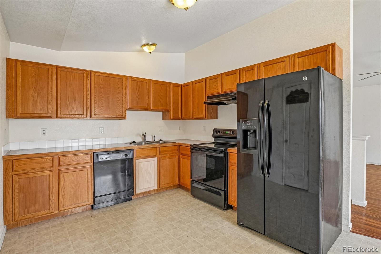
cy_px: 127
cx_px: 190
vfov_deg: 72.0
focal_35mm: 16
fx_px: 175
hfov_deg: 95.0
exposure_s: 1/30
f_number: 8
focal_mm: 11
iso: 500
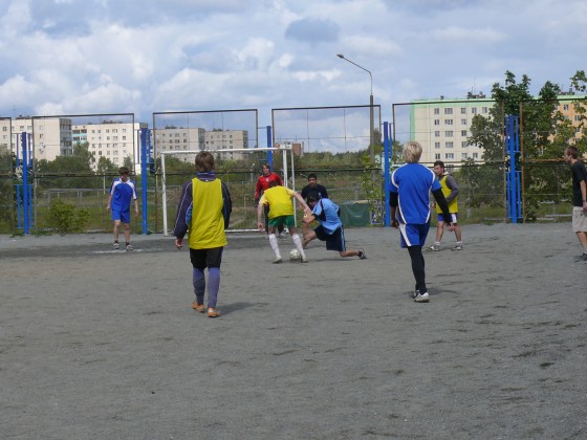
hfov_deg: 20.2
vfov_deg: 15.2
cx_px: 294
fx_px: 1645
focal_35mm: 97
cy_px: 220
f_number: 7.1
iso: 100
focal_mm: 13.1
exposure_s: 1/400
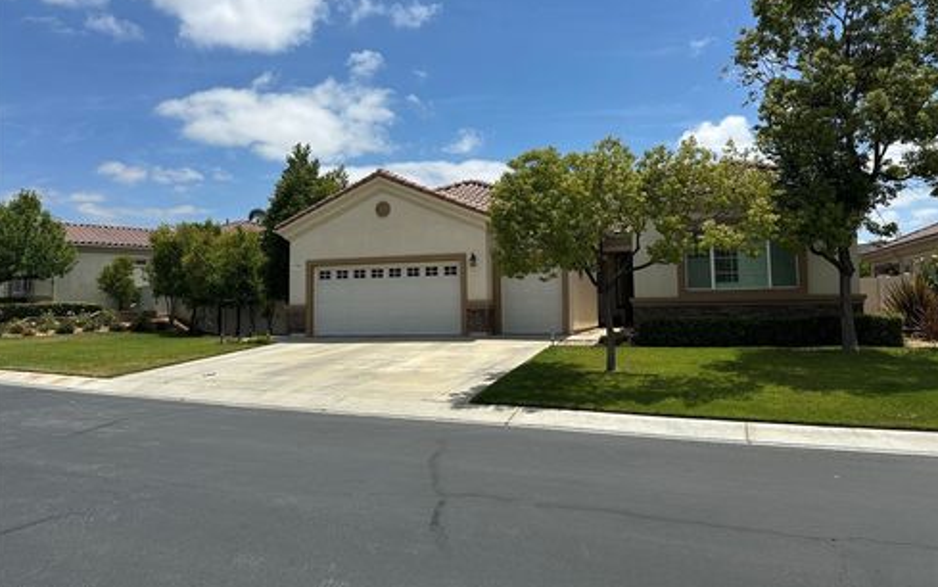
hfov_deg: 70.4
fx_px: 665
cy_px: 254
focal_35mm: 26
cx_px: 470
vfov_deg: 47.5
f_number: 1.78
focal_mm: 6.86
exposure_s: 1/6211
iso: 80
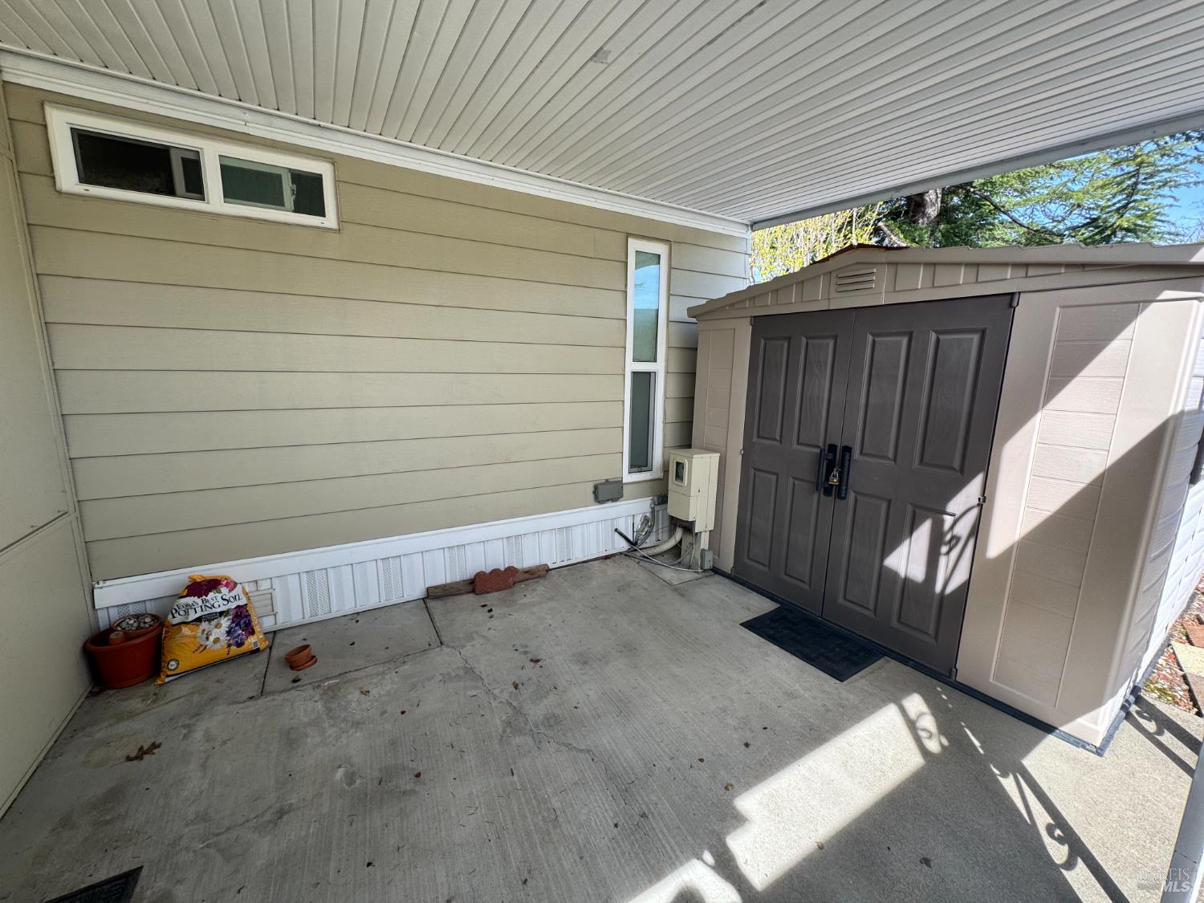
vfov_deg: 85.7
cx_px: 602
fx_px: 487
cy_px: 452
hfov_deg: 102.1
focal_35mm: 14
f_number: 2.2
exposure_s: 1/230
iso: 40
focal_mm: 2.22
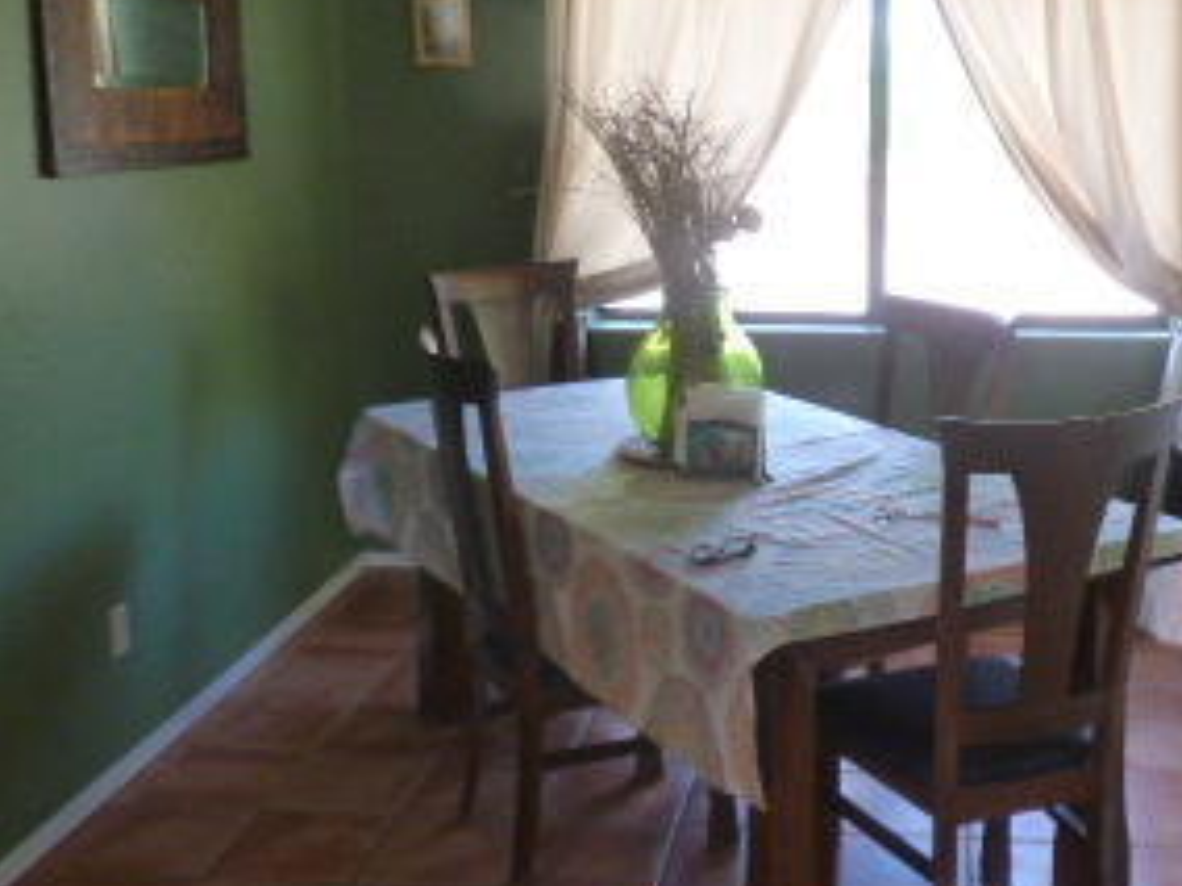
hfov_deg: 41.5
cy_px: 383
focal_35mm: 45
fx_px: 1537
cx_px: 791
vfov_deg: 32.1
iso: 250
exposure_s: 1/60
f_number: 2.8
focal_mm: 3.58
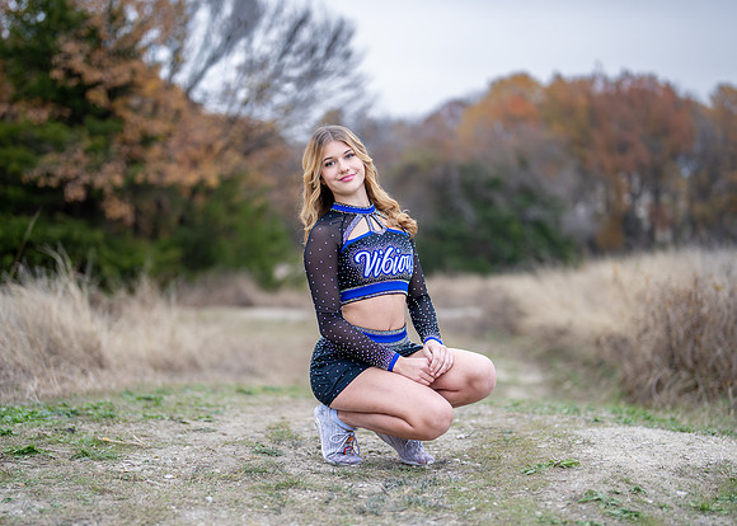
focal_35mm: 63
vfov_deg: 22.5
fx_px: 1321
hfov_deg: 31.2
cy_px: 285
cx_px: 353
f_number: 1.2
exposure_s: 1/1000
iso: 400
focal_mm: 50
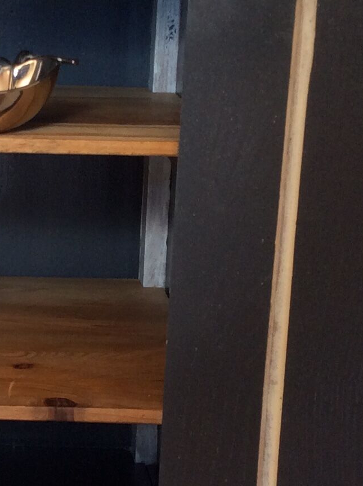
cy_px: 288
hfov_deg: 15.0
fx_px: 1346
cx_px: -39
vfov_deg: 20.5
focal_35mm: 96
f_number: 2.4
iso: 40
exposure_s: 1/25
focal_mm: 3.3
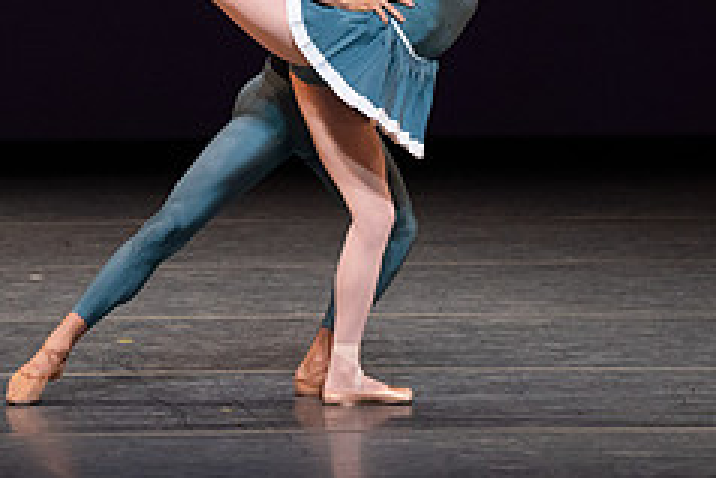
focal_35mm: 681
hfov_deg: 3.0
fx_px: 13552
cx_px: 319
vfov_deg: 2.0
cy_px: -44
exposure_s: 1/400
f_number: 8
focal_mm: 279
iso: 5000
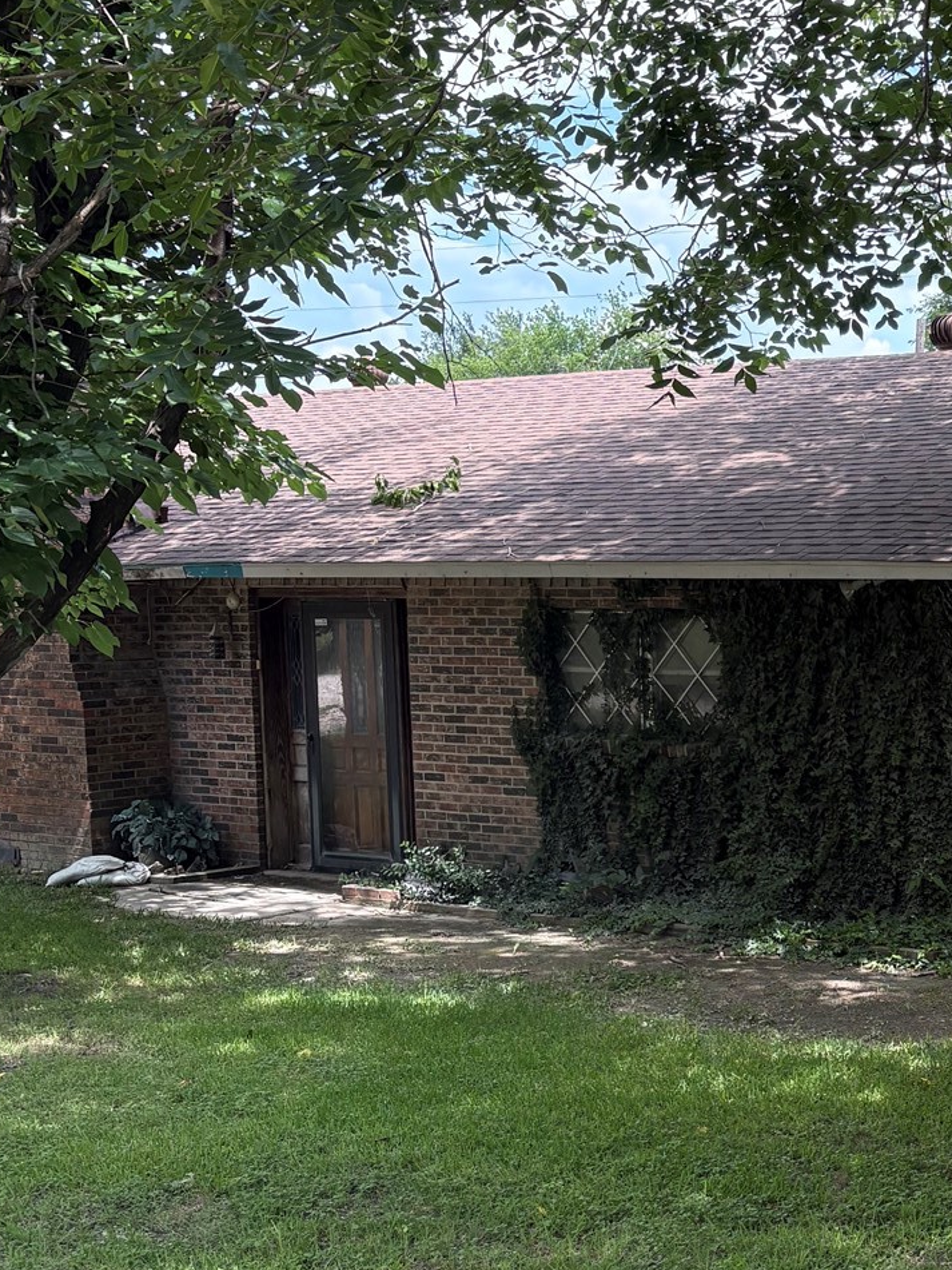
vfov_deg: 34.0
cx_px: 1008
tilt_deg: -5.0
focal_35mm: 56
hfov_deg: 24.6
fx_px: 2054
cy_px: 848
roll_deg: +0.6
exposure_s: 1/531
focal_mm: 5.96
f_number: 1.6
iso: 64
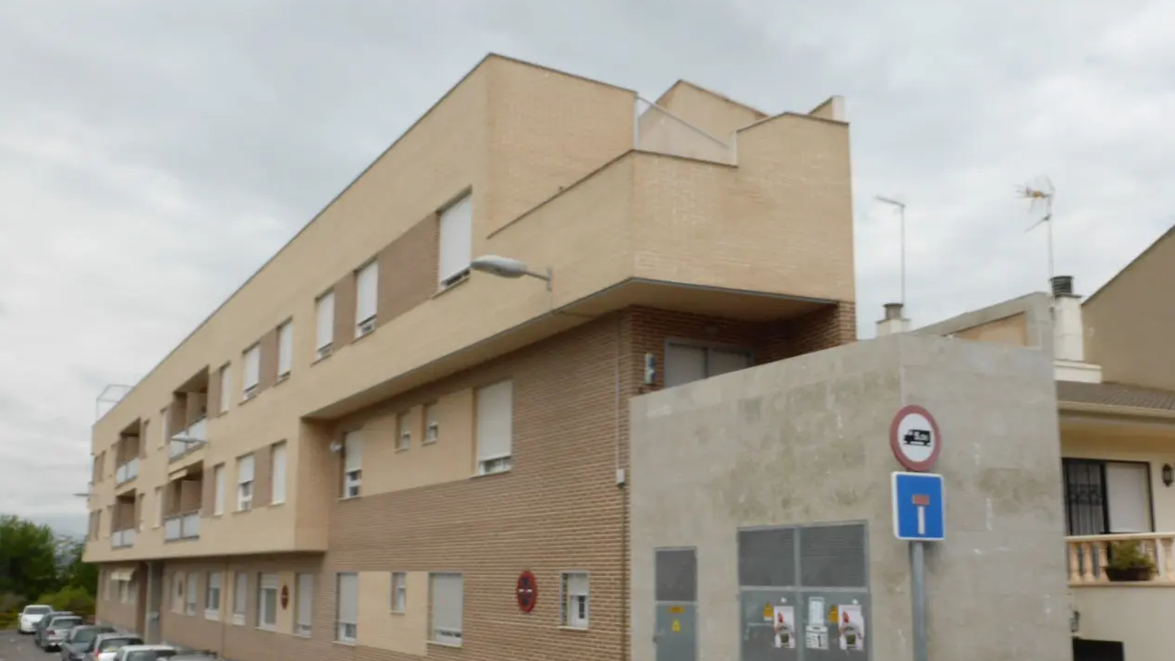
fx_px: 1059
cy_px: 404
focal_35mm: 34
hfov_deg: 58.0
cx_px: 585
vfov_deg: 34.5
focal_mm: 5.4
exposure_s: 1/1300
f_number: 3.6
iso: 100
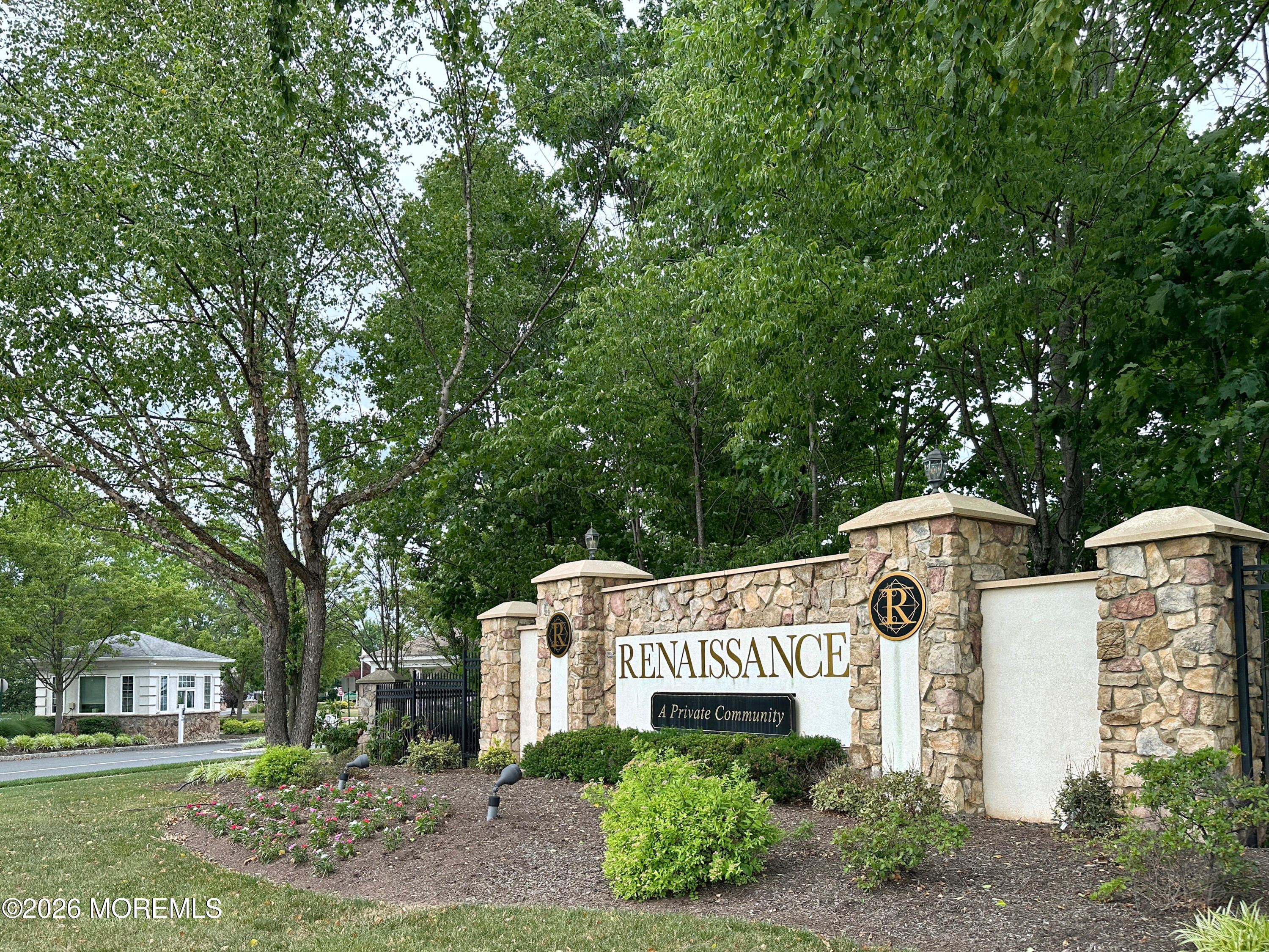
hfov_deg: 71.6
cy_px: 476
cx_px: 634
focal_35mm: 24
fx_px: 880
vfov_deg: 56.8
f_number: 1.78
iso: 80
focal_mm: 6.86
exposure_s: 1/1072
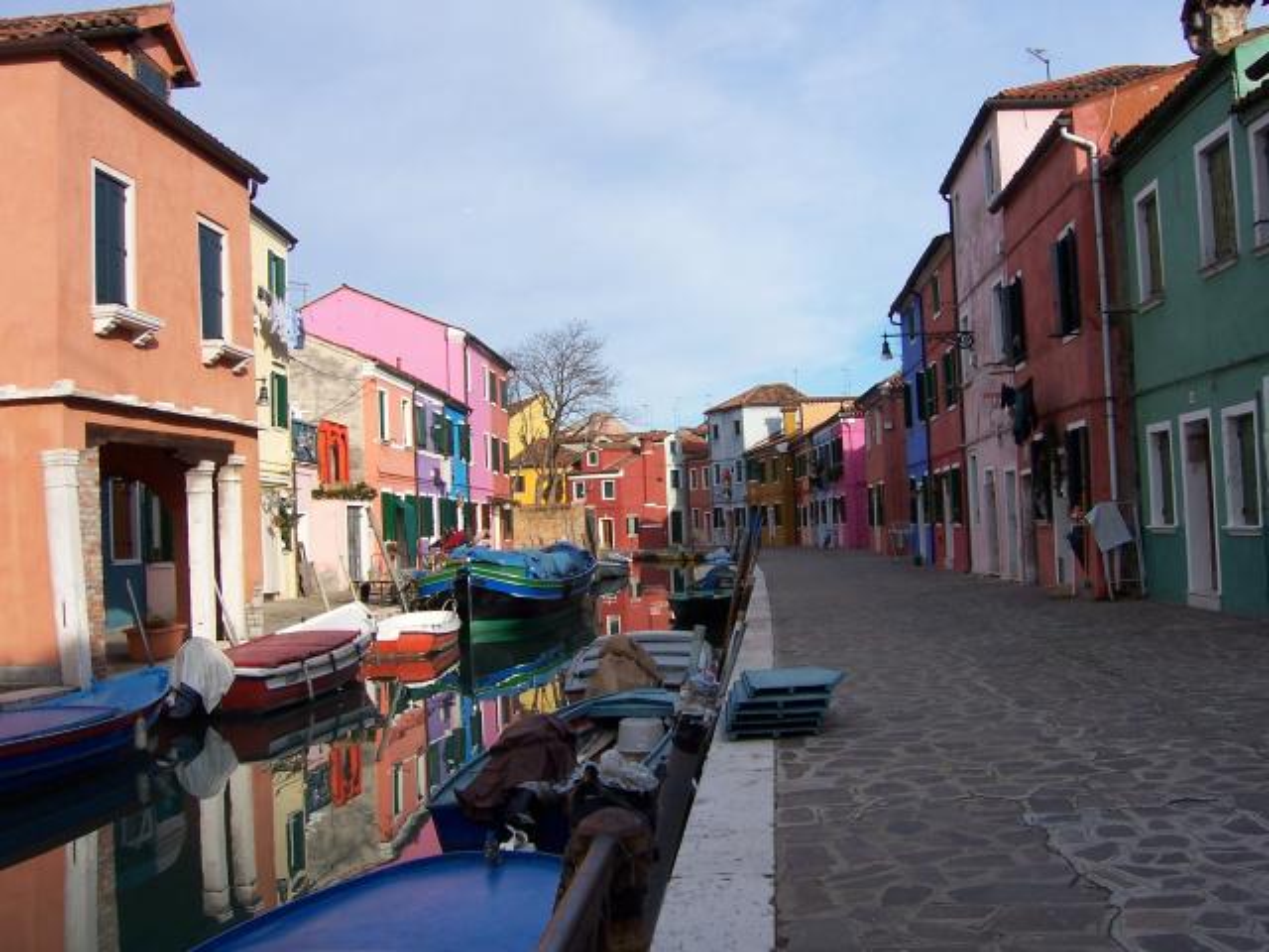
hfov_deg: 51.4
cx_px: 634
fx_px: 1320
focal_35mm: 36
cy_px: 476
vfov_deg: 39.7
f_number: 4.8
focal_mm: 6
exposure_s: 1/350
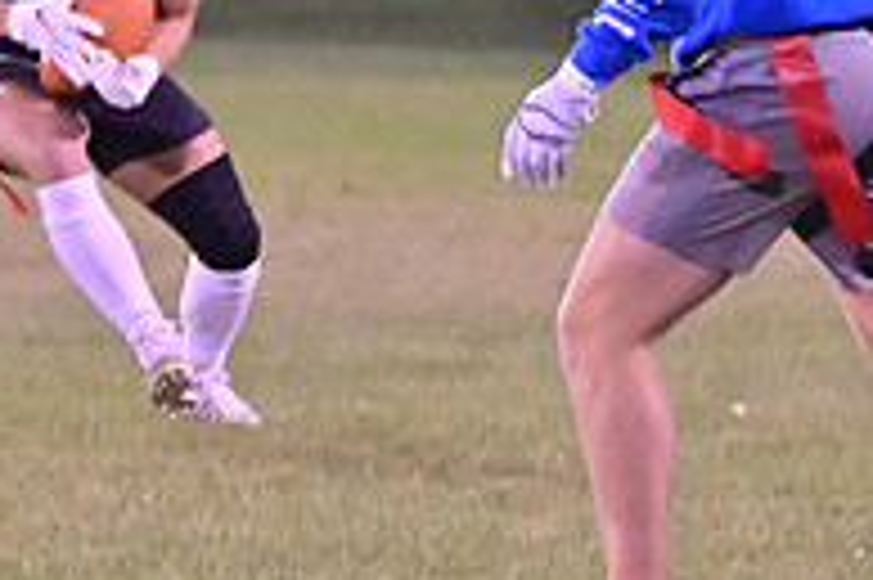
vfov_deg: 1.7
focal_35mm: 807
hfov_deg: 2.6
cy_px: 250
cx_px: 459
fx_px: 19553
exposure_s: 1/250
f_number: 4
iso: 6400
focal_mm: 180
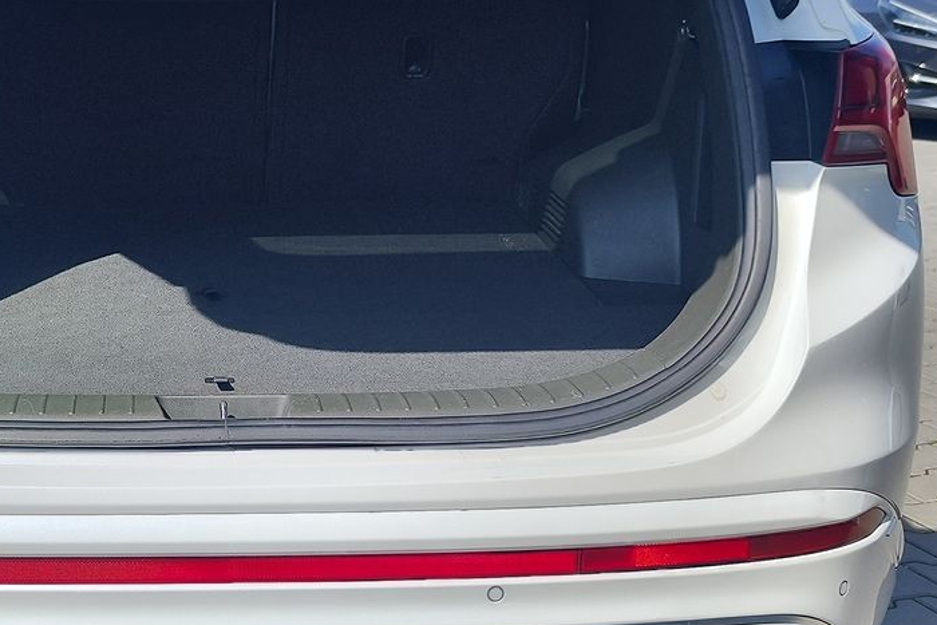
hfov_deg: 45.2
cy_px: 257
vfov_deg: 32.6
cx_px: 195
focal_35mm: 41
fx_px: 1067
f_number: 1.69
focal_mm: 7.01
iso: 50
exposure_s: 1/835
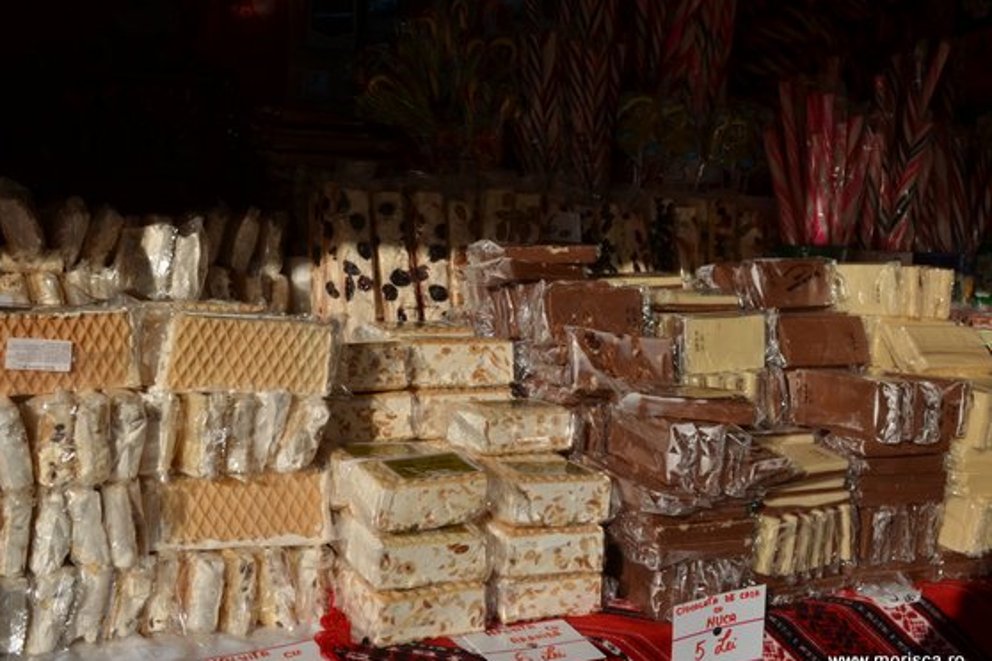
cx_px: 460
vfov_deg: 31.9
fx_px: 1157
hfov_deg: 46.4
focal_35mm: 42
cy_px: 338
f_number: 9
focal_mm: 26
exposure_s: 1/320
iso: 100
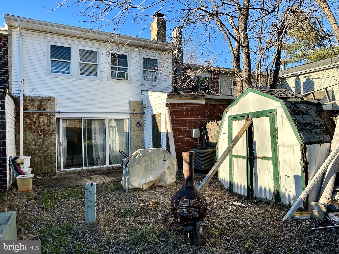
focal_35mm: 24
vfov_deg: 56.8
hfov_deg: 71.6
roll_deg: +1.8
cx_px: 170
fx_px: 235
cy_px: 127
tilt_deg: +1.0
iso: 80
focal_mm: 6.86
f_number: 1.78
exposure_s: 1/1812
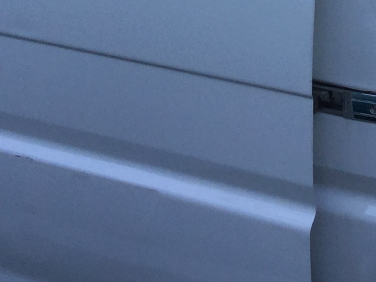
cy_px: -244
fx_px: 1336
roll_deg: -1.0
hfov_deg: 15.6
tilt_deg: -5.7
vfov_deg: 11.1
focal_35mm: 123
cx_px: 401
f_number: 2.4
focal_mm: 3.3
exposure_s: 1/840
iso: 25
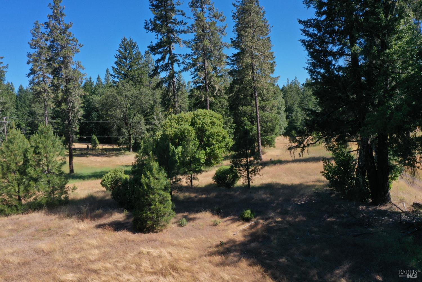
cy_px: 141
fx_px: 328
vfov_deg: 46.4
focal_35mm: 28
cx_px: 211
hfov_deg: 65.5
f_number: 11
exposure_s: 1/100
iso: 100
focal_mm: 10.26
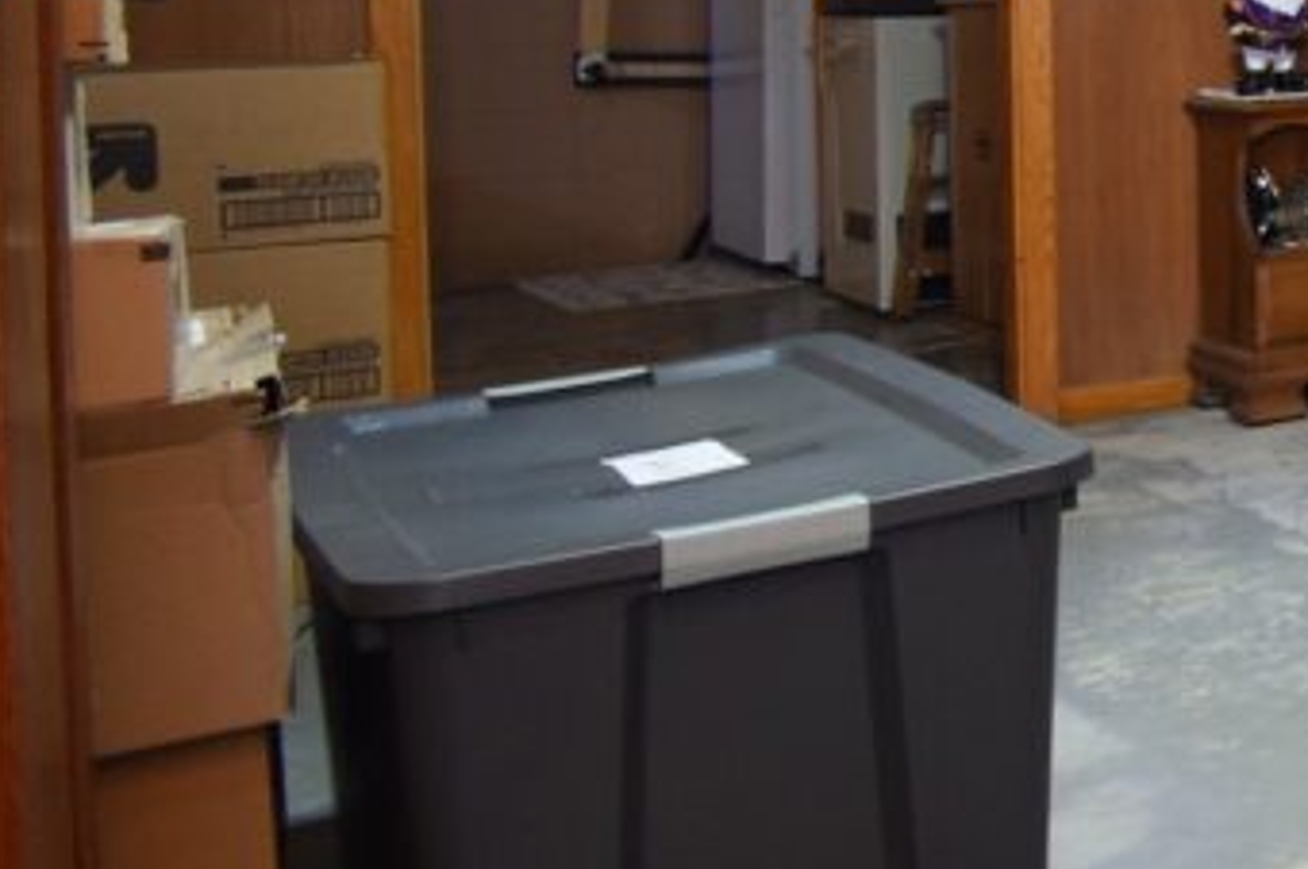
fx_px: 1924
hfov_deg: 22.9
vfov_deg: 24.1
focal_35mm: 53
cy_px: -50
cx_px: 2289
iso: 720
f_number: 4.5
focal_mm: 10
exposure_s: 1/60
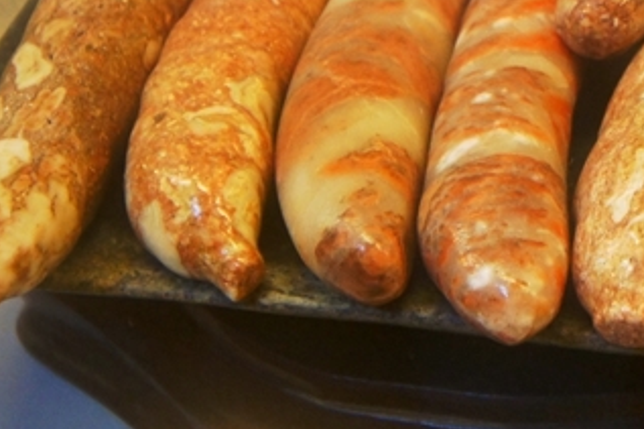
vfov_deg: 8.0
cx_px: 557
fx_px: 3044
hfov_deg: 12.0
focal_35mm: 170
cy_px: -19
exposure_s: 1/60
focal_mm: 45
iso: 1600
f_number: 5
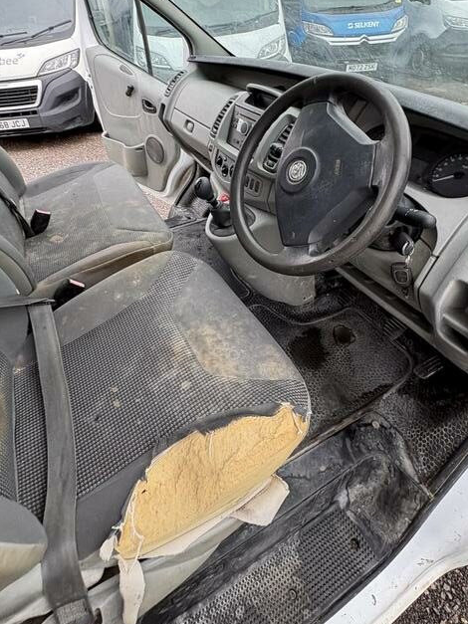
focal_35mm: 20
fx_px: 361
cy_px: 217
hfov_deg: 65.7
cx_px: 206
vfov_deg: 79.5
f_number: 2.2
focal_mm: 2.22
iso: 64
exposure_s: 1/99
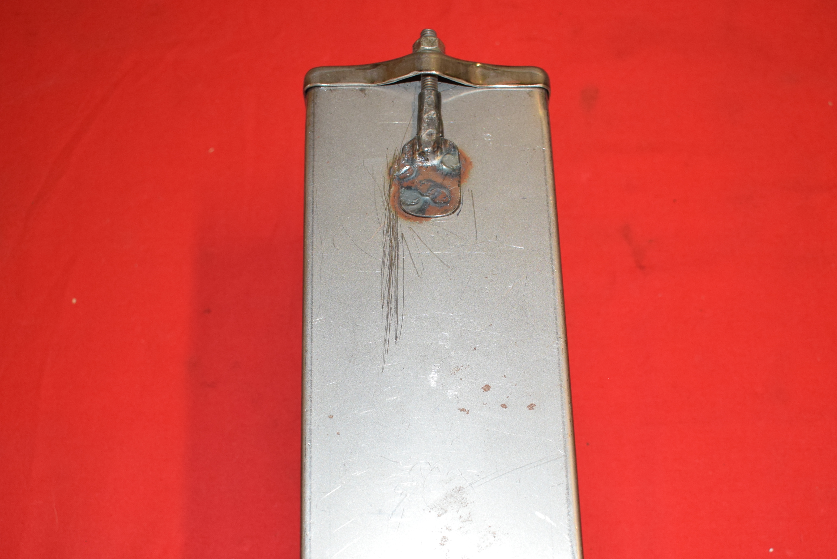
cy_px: 400
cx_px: 457
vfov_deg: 29.1
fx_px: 1063
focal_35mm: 46
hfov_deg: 42.9
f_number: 5
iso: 640
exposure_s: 1/125
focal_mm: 21
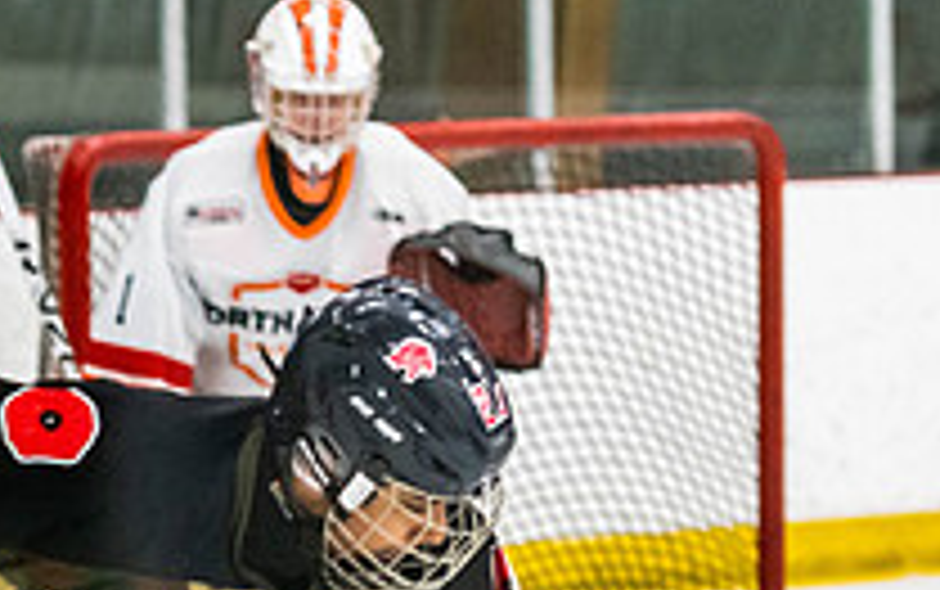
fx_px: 9563
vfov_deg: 3.5
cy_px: 723
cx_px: -296
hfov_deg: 5.6
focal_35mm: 373
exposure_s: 1/640
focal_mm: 100
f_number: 2.8
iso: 1800
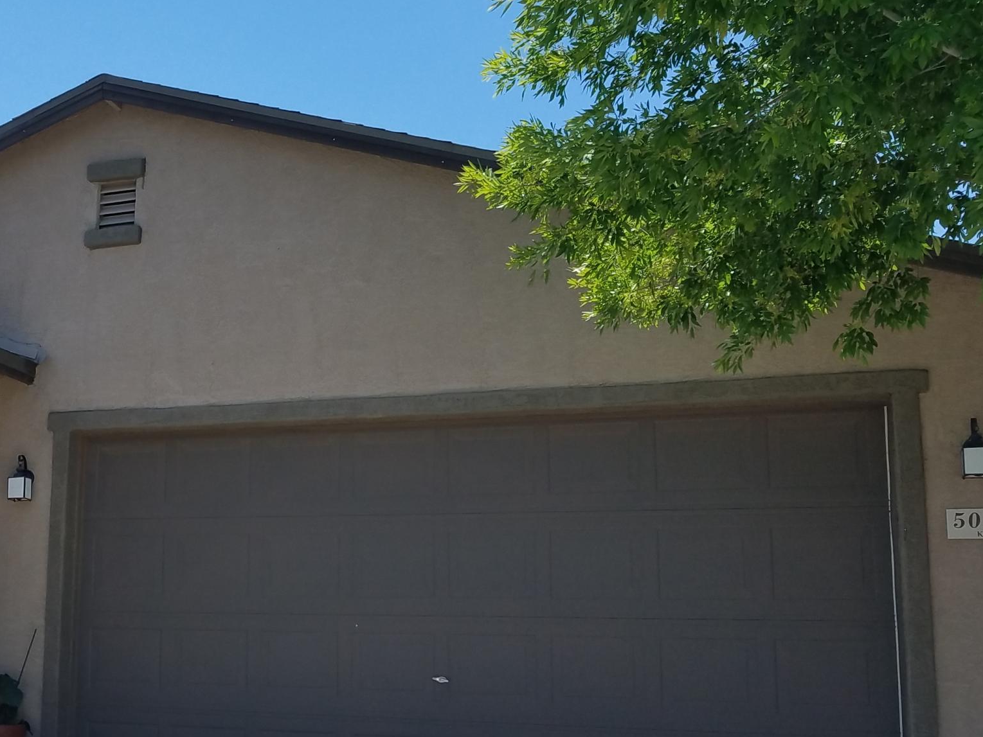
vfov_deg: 28.5
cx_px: 150
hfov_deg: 35.8
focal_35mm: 51
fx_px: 1448
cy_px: 403
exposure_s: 1/2464
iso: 50
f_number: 1.7
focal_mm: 4.2
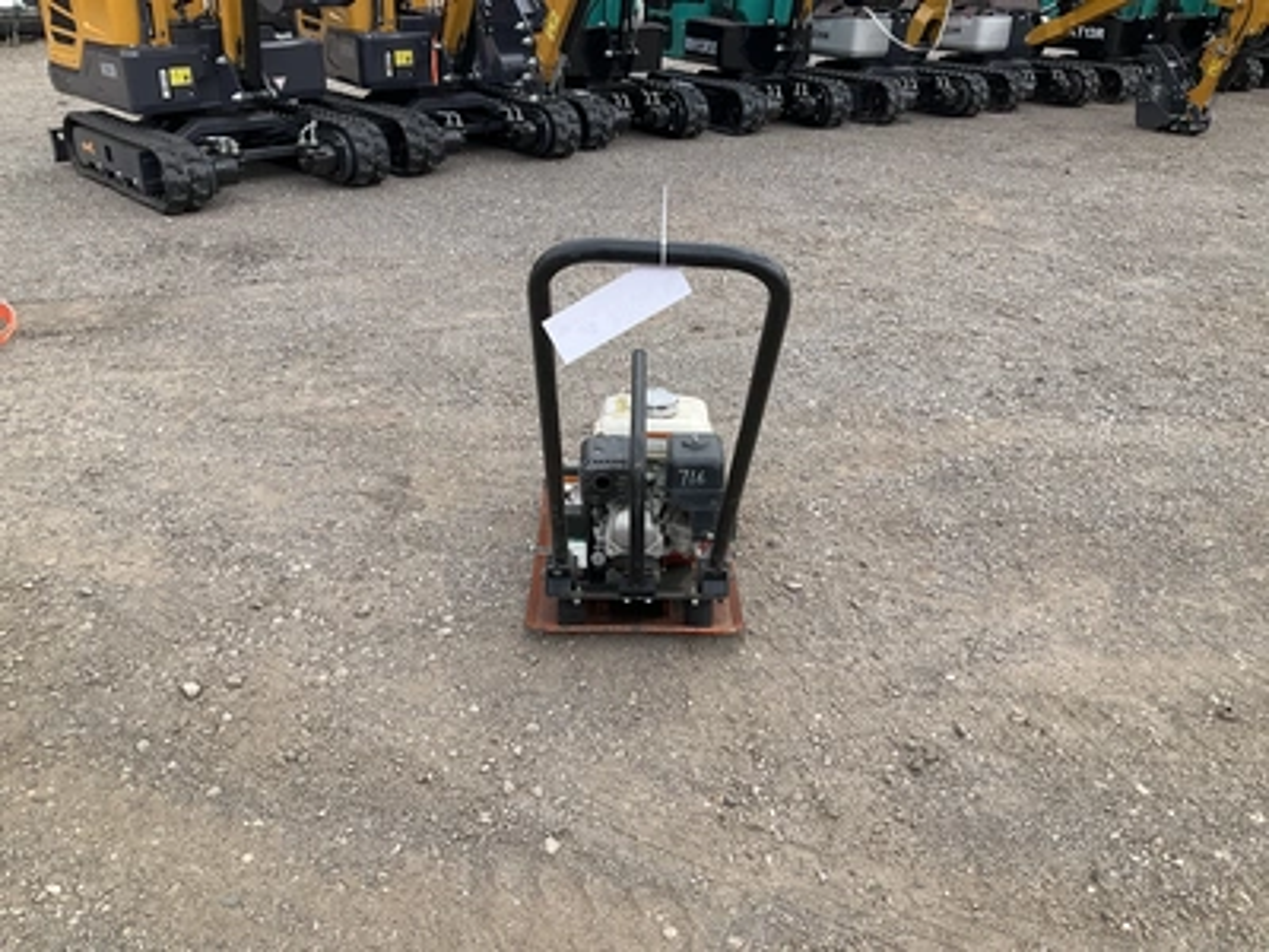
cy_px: 476
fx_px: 1063
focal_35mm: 29
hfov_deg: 61.7
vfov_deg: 48.2
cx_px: 634
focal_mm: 3
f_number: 1.8
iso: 25
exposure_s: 1/898
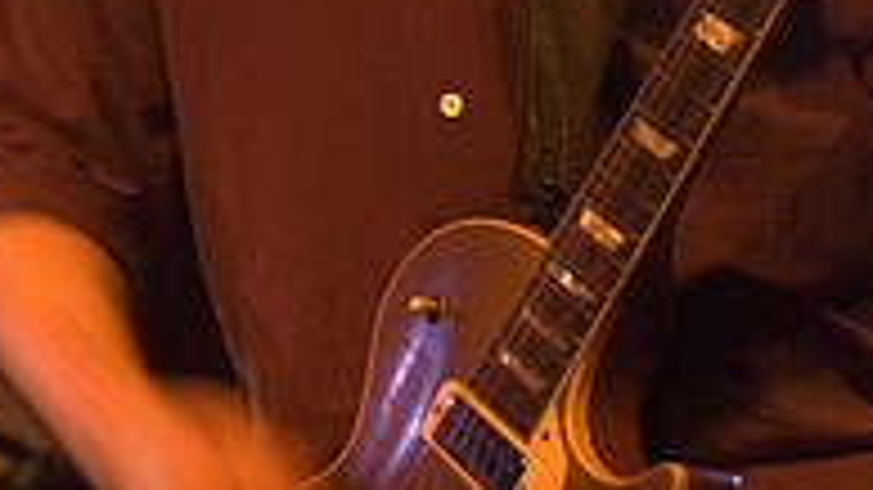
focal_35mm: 146
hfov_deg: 14.7
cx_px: 533
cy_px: -202
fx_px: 3379
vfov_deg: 8.2
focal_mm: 40
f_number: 2.8
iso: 800
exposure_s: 1/40
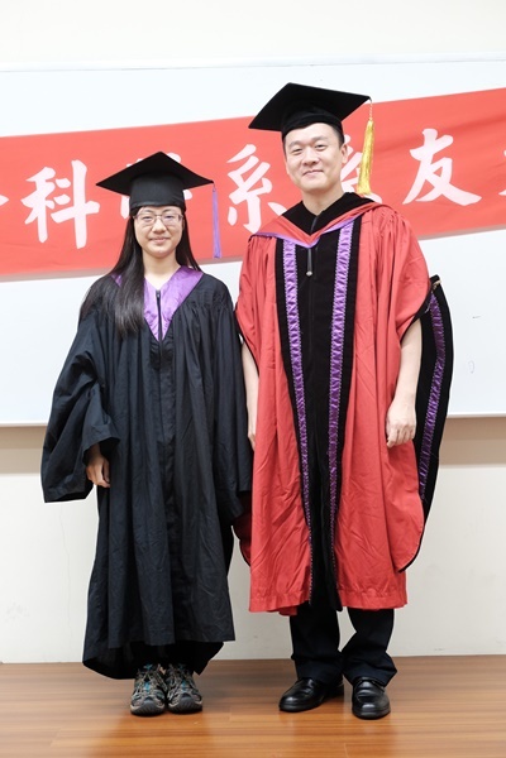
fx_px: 1075
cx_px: 253
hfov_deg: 26.5
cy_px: 379
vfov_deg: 38.9
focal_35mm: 51
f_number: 3.6
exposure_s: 1/90
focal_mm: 34.3
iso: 1600
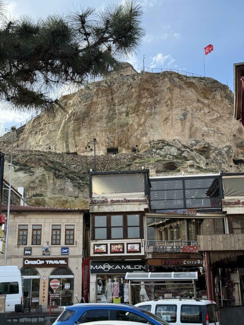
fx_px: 451
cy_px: 162
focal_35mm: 48
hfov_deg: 30.3
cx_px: 122
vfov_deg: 39.7
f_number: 1.78
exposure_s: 1/1484
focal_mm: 6.76
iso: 100
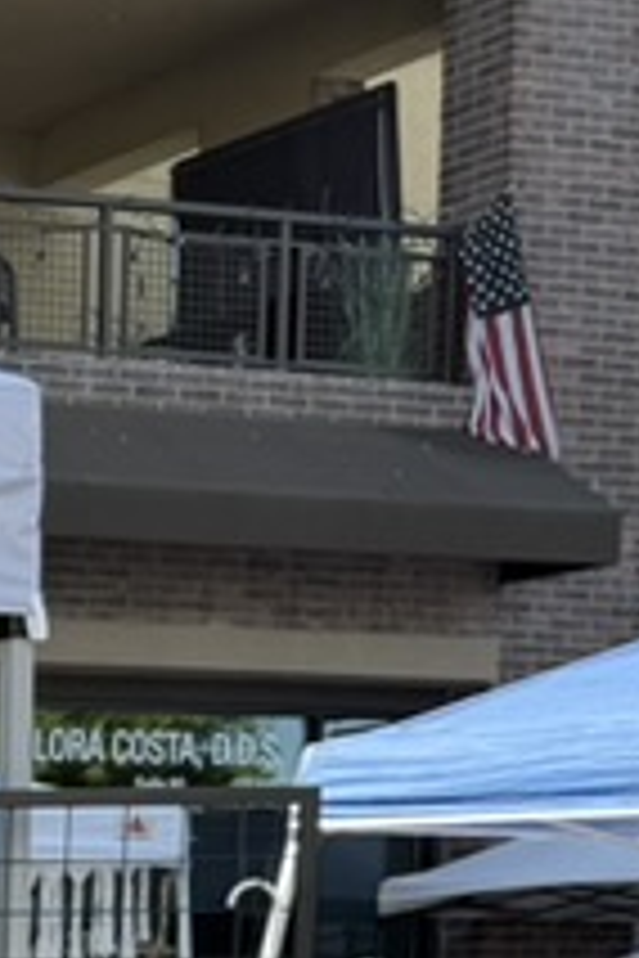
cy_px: 1363
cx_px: -1062
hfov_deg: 9.6
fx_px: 3195
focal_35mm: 120
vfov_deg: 15.9
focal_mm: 6.76
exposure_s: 1/888
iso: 80
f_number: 1.78
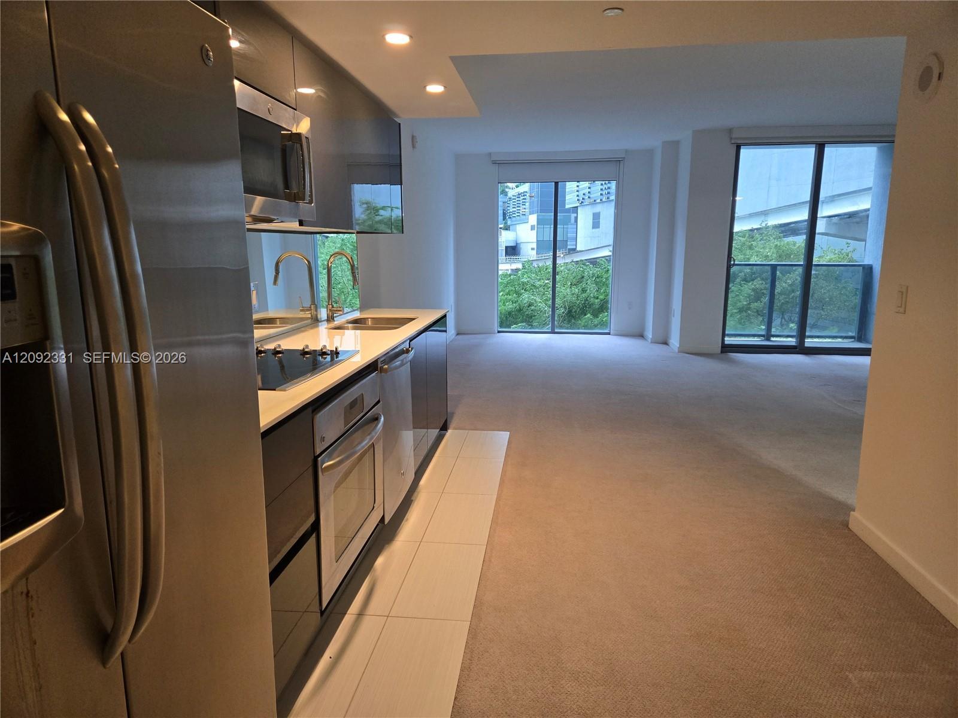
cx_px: 479
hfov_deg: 73.9
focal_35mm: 23
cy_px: 359
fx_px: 637
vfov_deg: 58.9
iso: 400
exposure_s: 1/120
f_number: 1.8
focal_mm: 5.4
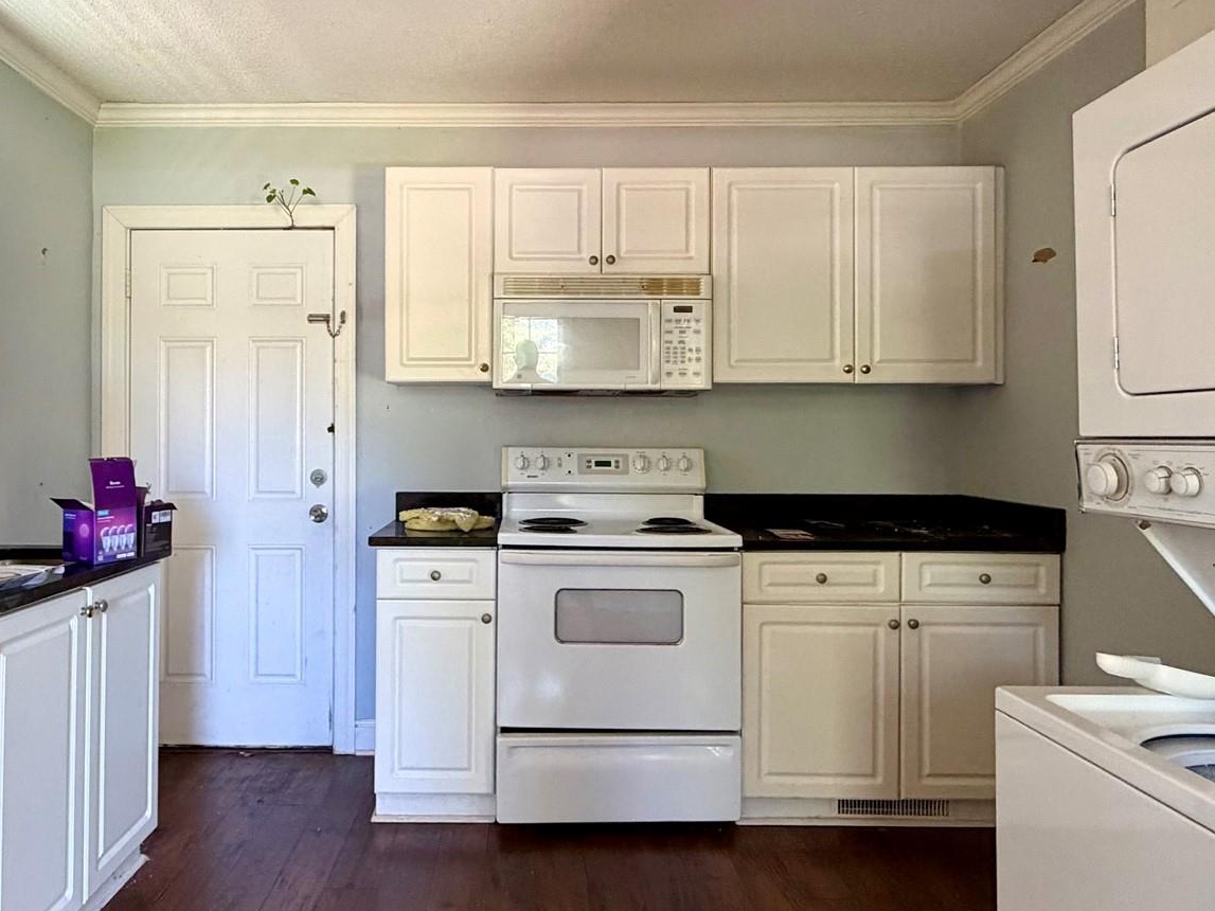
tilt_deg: +1.3
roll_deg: +0.3
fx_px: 877
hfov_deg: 69.0
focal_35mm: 25
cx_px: 518
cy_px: 417
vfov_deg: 54.8
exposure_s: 1/60
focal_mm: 2.22
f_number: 2.2
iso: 400
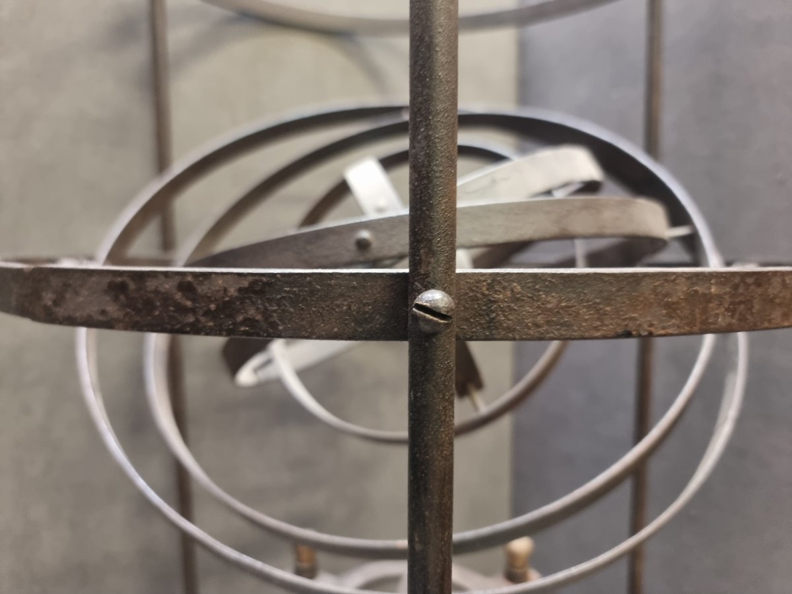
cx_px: 396
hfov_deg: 71.6
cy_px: 297
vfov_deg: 56.8
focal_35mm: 24
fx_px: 549
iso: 640
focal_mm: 6.7
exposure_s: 1/25
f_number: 1.8
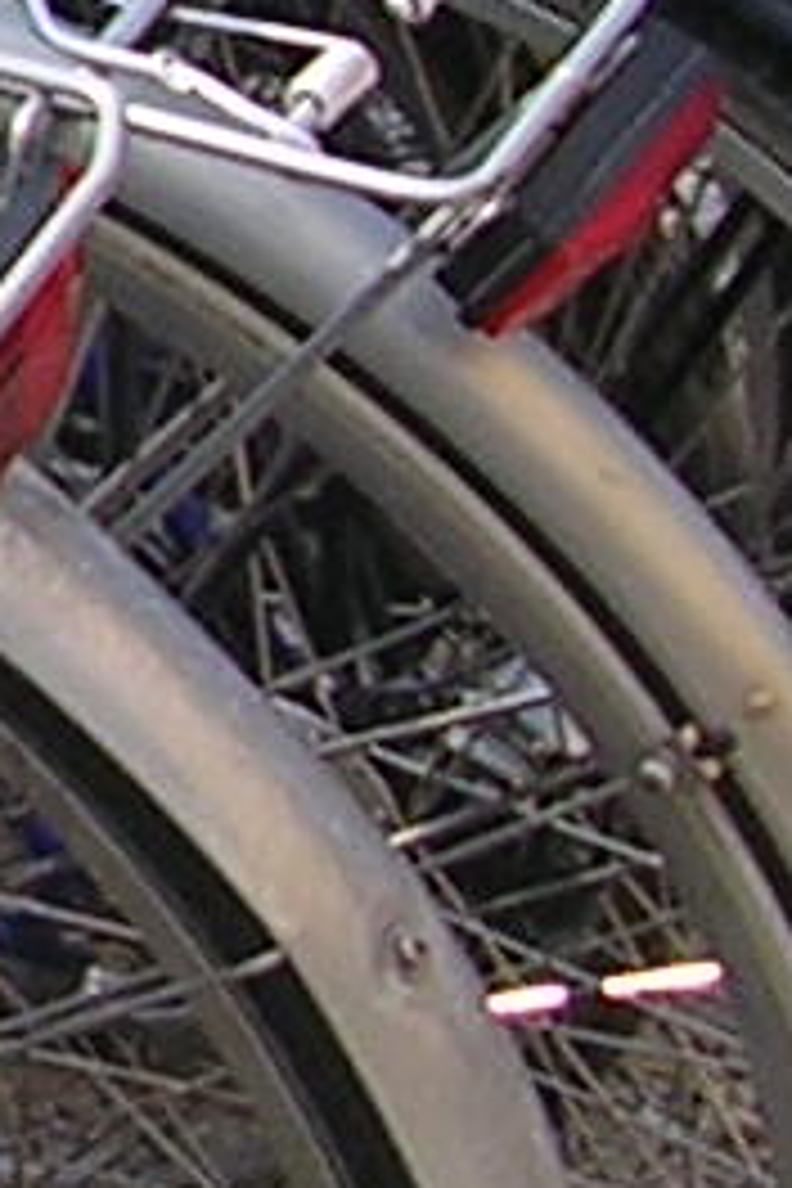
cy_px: -590
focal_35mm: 395
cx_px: -2858
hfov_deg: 3.3
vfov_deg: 5.2
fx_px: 13034
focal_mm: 7.5
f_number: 3.1
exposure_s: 1/454
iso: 50
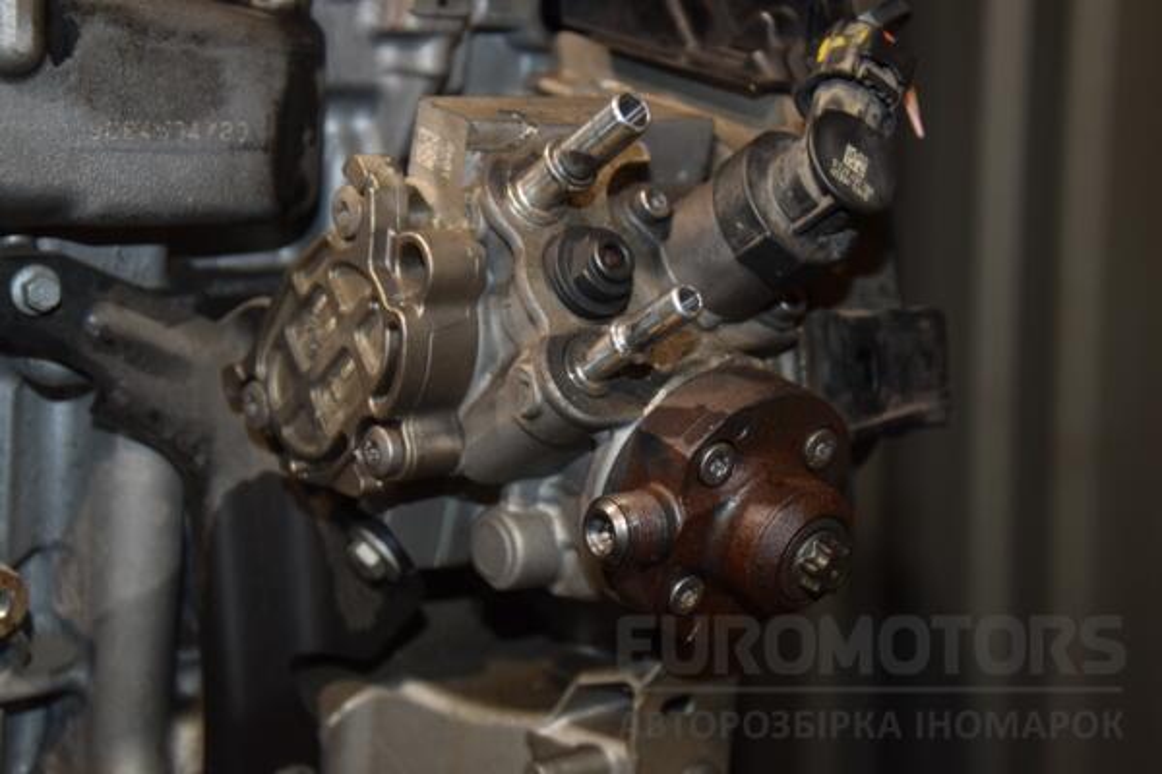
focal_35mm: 60
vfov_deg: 22.6
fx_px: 1937
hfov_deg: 33.4
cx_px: 581
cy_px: 387
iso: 800
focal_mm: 40
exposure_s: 1/60
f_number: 4.8
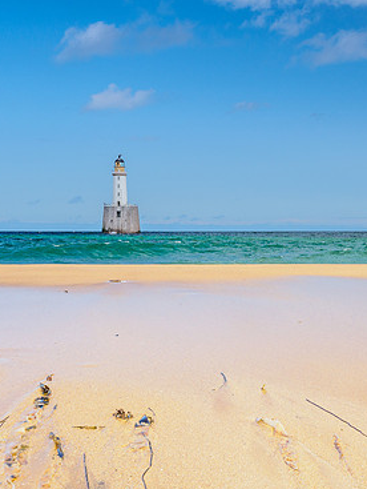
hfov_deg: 24.8
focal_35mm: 59
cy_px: 274
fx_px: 833
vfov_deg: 32.6
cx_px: 233
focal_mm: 18
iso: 200
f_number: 7.1
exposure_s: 1/100
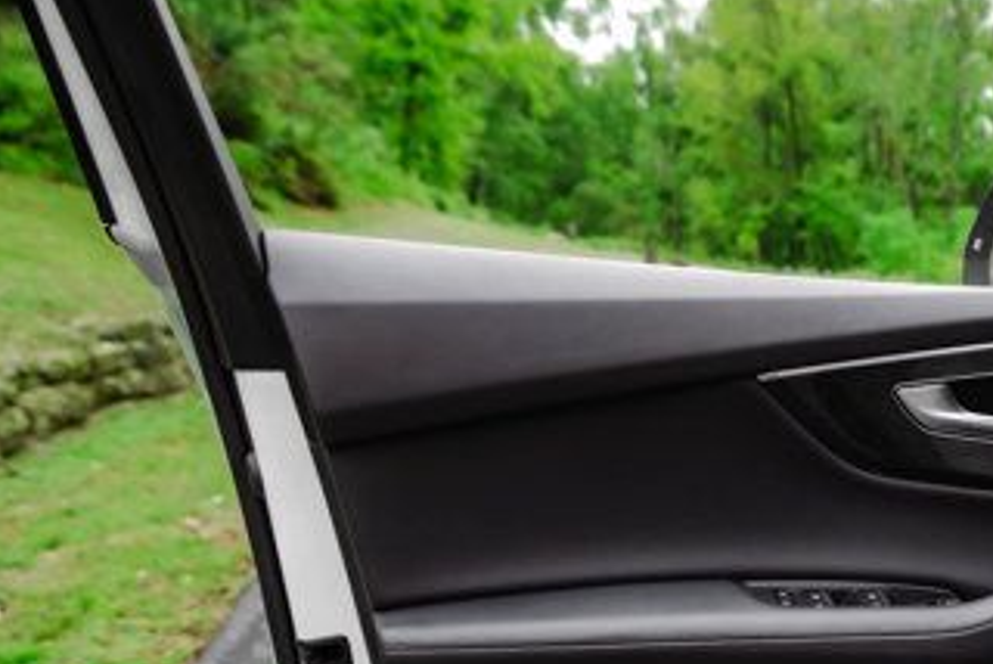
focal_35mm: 48
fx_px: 1325
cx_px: 931
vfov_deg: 26.9
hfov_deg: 37.8
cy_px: 625
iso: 640
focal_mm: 24
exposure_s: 1/500
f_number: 4.5
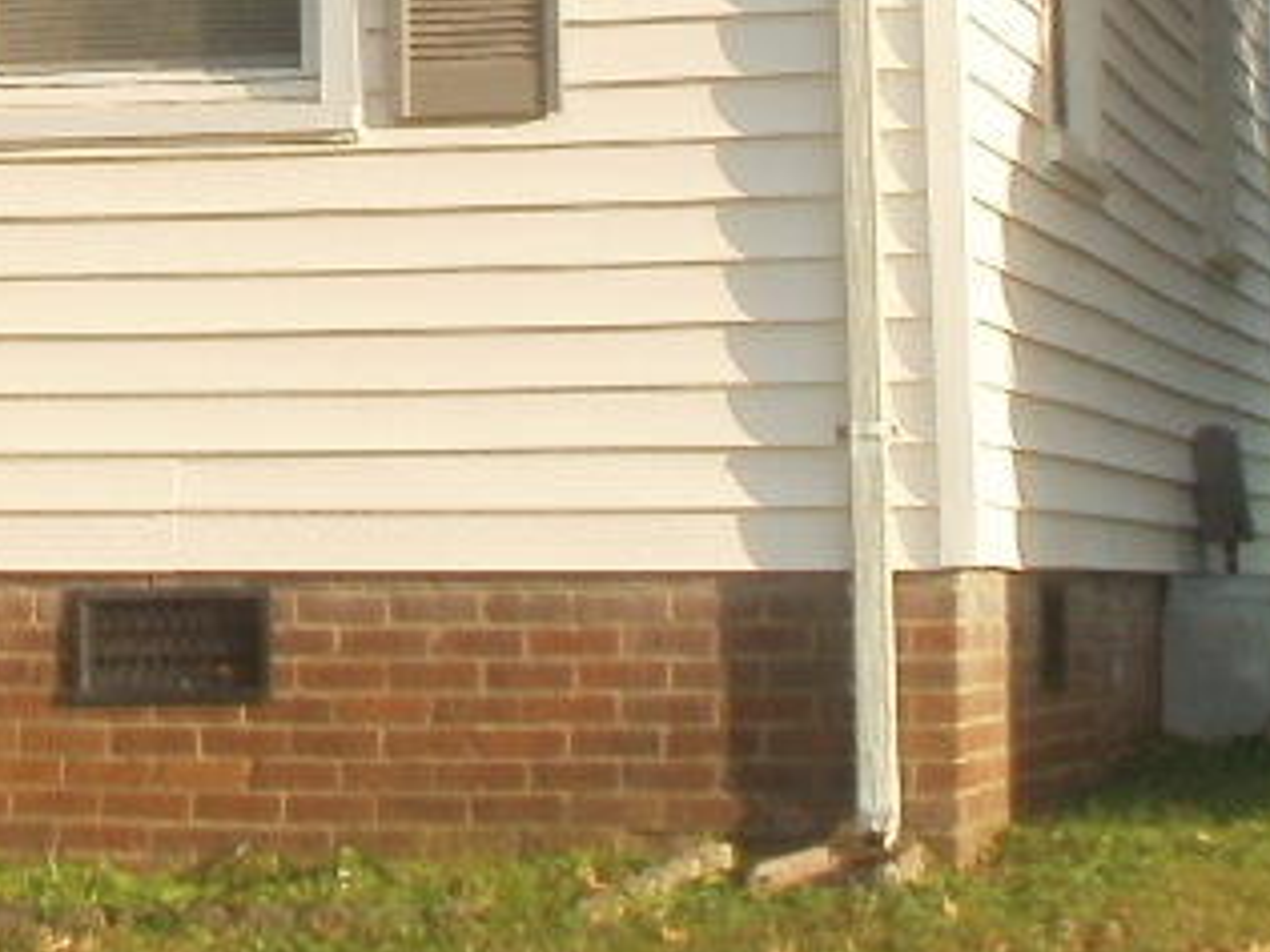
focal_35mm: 146
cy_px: -743
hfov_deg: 13.0
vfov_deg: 9.7
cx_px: -474
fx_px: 5356
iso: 100
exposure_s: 1/200
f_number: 5.6
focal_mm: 6.3
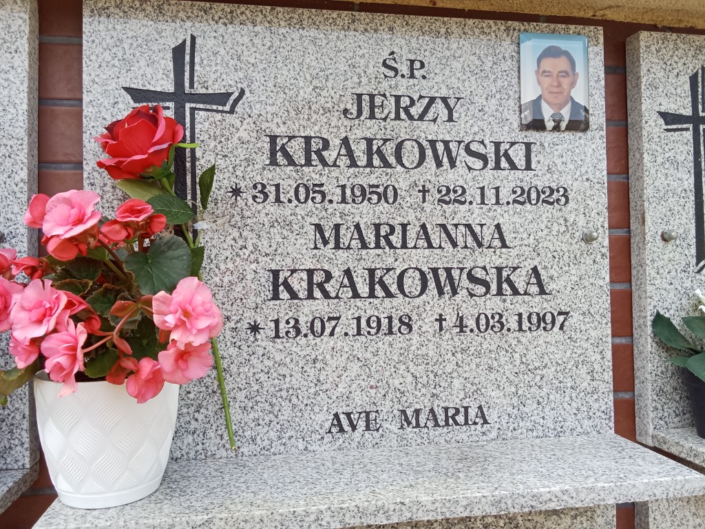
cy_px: 264
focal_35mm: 27
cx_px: 352
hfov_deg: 65.3
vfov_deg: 51.4
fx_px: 550
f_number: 2
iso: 100
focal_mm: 2.79
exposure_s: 1/251
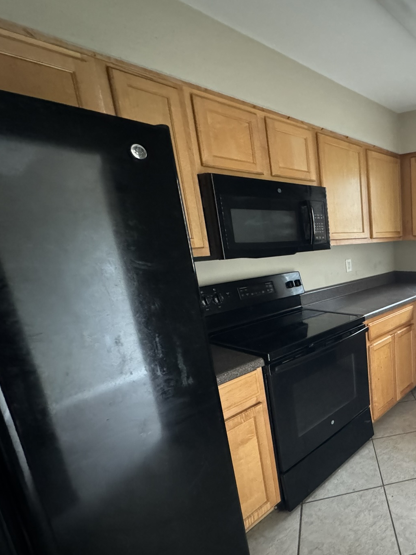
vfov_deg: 78.7
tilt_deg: -14.7
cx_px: 406
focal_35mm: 21
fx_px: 336
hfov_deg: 52.0
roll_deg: +2.9
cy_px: 306
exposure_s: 1/51
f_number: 2.2
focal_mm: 2.22
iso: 1250
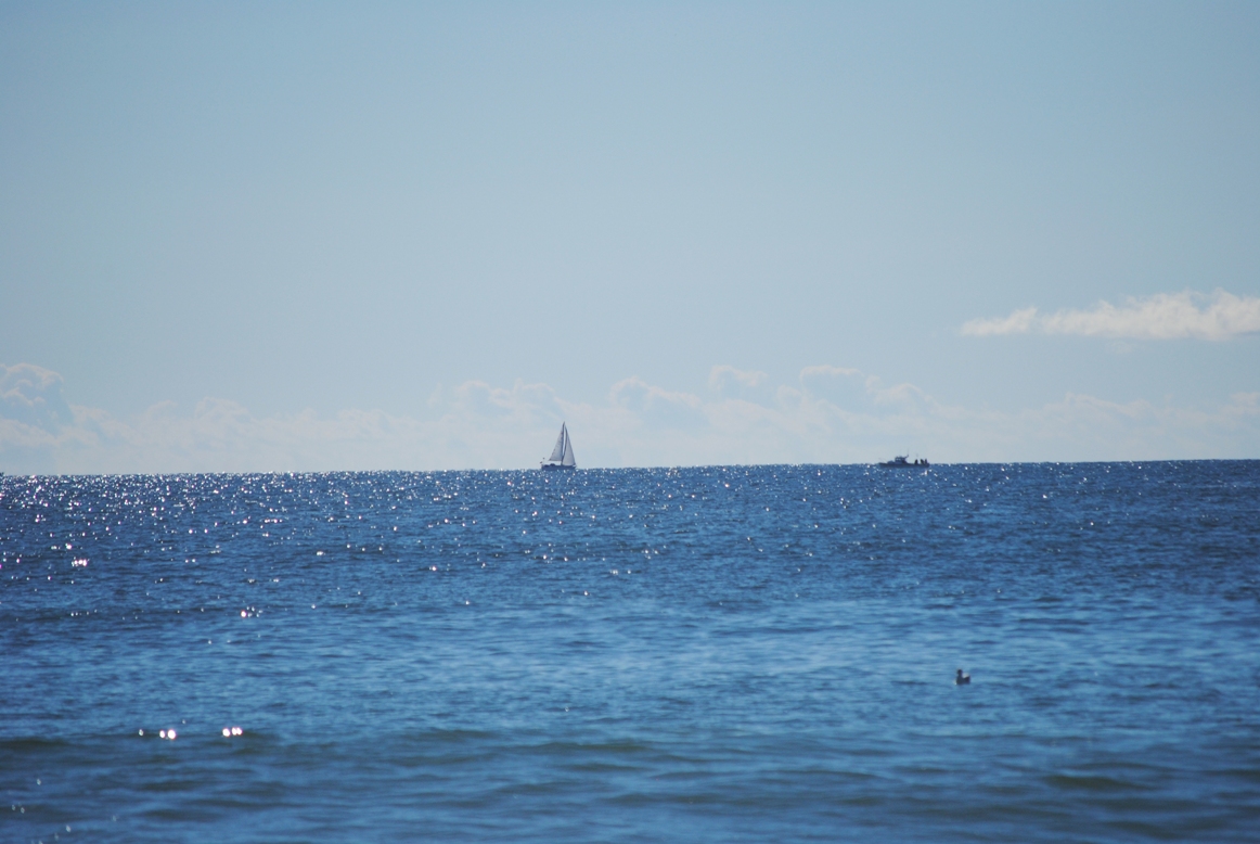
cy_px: 422
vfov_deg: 4.6
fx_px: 10513
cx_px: 630
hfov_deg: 6.9
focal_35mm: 300
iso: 200
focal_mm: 200
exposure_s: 1/4000
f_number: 5.6
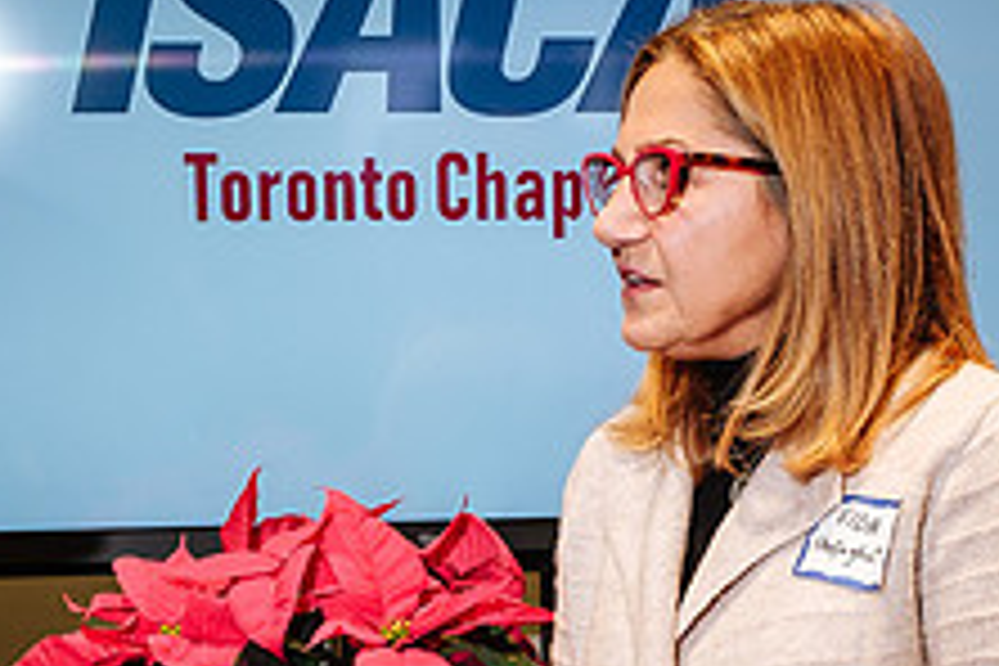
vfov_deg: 13.7
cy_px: 728
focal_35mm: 98
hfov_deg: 20.8
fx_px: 2719
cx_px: 580
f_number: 4
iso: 400
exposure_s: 1/60
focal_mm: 22
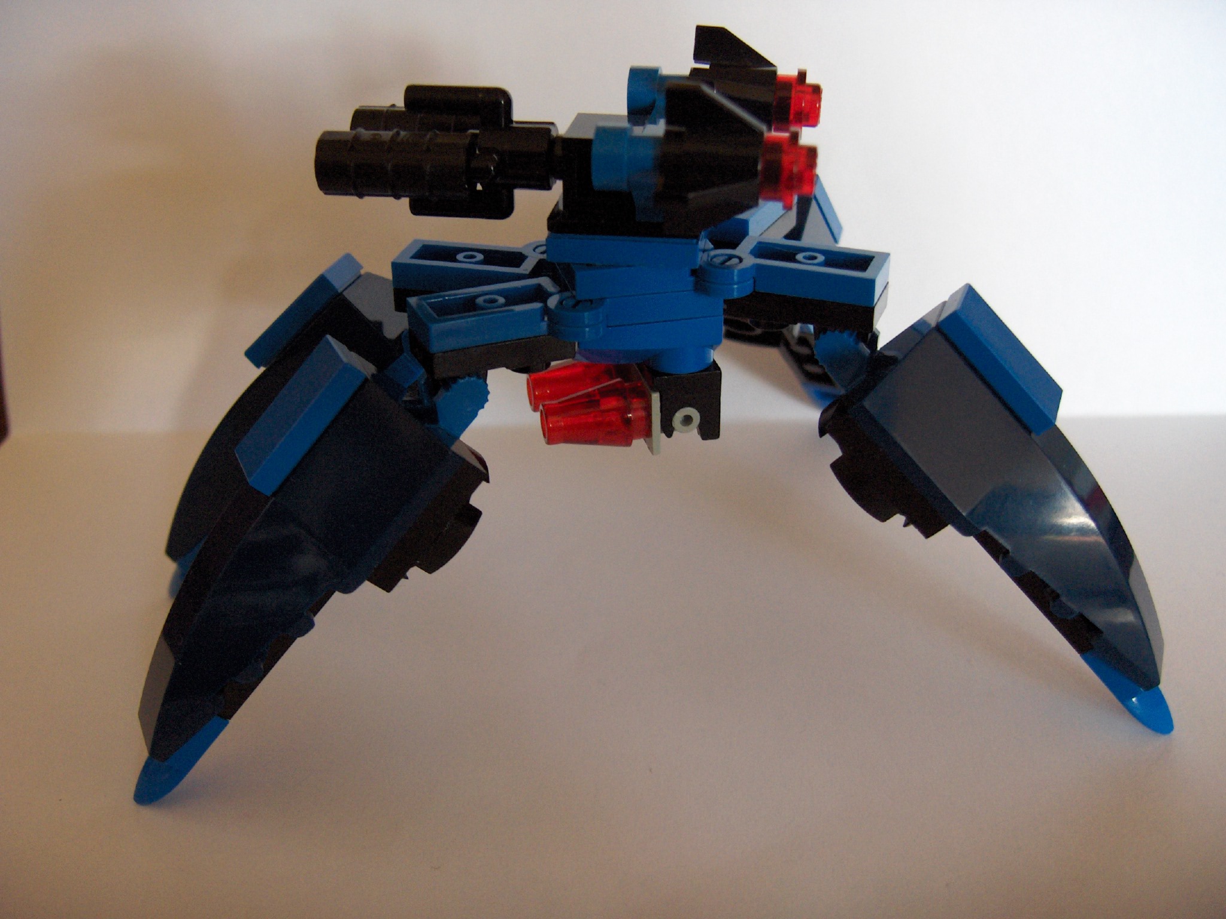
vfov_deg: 36.8
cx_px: 613
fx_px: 1381
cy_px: 460
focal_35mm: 39
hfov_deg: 47.9
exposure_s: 1/33.9
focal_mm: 8
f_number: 2.8
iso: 200
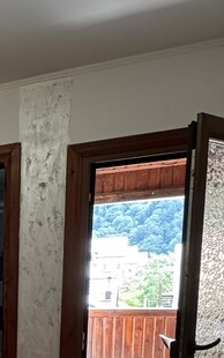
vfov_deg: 37.4
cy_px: 343
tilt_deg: -4.5
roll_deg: +1.2
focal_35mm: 49
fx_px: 478
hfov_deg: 19.4
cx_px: -186
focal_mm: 2.22
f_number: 2.2
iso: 320
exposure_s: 1/100
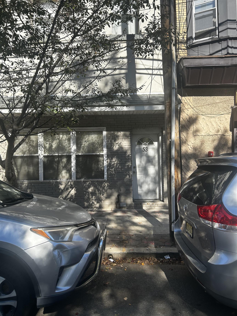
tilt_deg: -0.5
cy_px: 158
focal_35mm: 26
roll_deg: +1.0
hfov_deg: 53.1
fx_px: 237
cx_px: 118
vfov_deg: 67.3
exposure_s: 1/1621
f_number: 1.5
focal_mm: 5.7
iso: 50
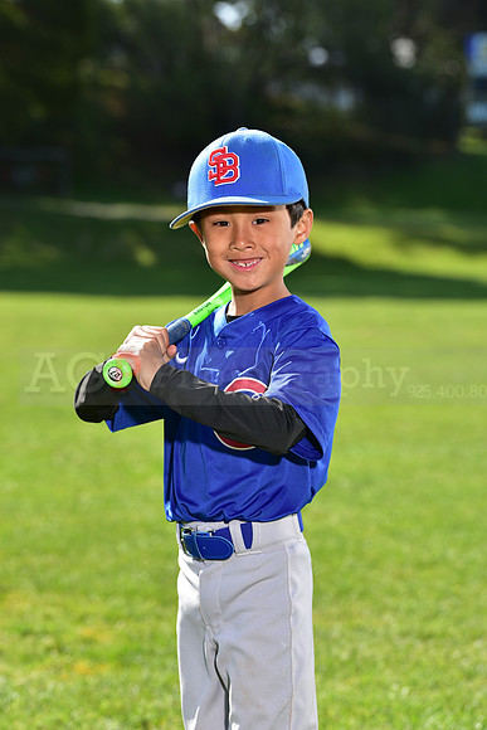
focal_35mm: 120
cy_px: 365
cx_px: 244
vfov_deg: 17.1
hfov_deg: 11.4
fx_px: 2433
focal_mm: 120
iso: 80
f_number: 5
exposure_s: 1/250
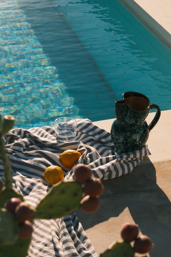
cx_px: 86
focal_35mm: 91
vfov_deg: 22.4
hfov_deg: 15.0
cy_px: 128
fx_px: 648
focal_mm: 60.8
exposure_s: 1/2200
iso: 1250
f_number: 10
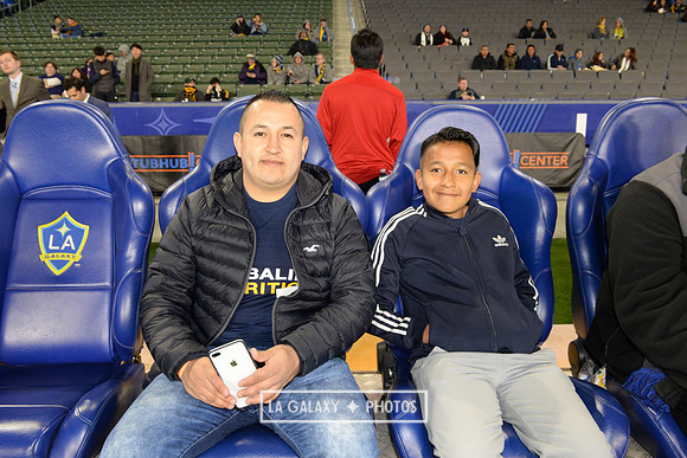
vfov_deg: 45.0
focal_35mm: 29
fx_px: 554
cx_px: 344
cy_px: 229
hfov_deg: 63.6
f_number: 10
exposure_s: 1/80
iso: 3200
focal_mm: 29
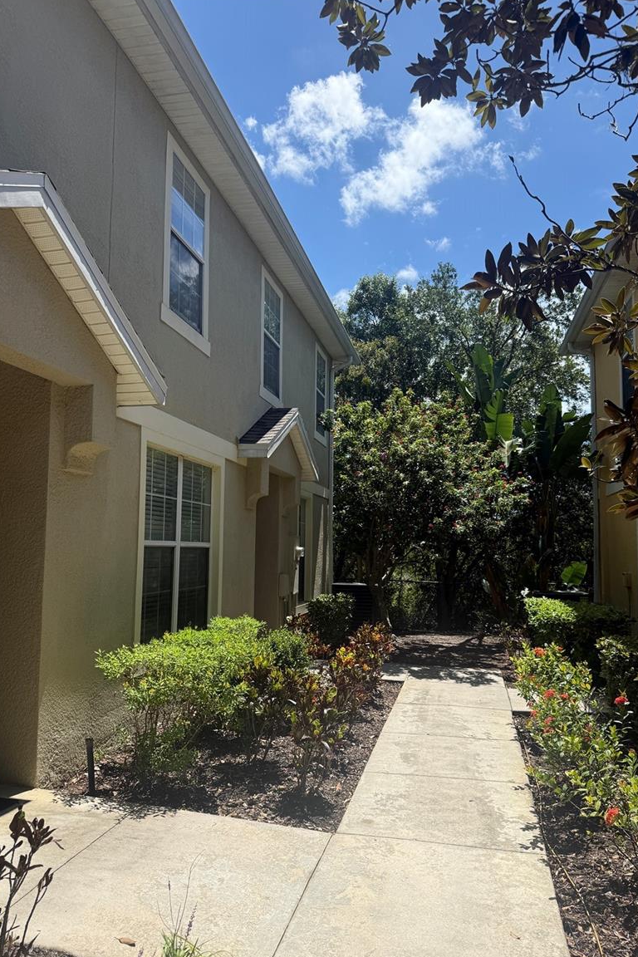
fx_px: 691
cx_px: 338
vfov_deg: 69.4
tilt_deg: +3.6
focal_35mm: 26
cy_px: 491
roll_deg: -0.4
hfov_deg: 49.5
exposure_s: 1/4975
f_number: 1.78
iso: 80
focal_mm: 6.76
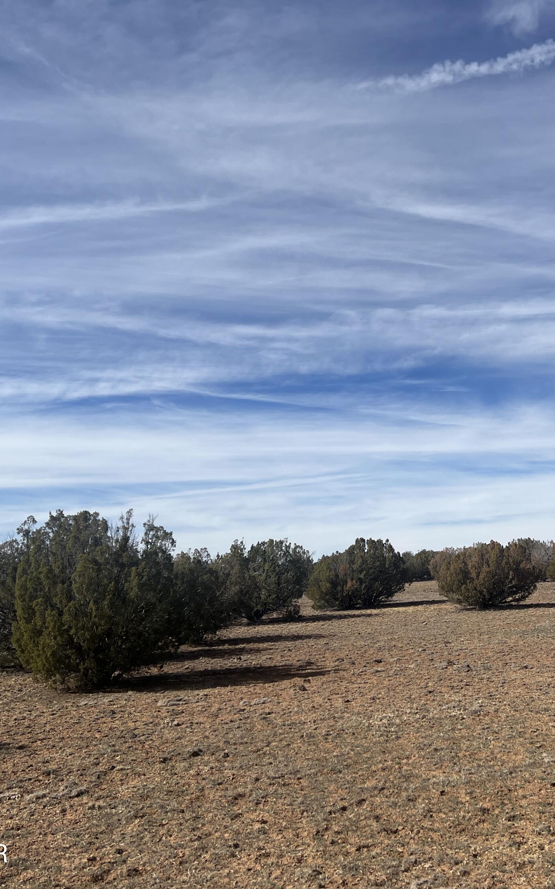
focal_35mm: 37
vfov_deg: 52.7
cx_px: 435
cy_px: 447
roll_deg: +2.6
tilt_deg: +7.9
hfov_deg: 33.5
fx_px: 895
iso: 50
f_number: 1.5
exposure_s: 1/8000
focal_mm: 5.7
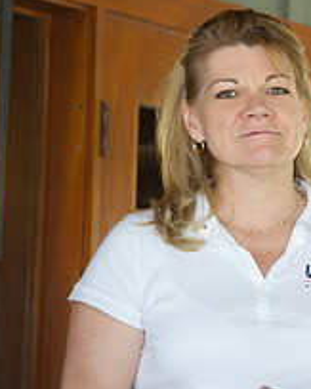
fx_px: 2453
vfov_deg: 9.1
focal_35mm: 213
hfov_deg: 7.2
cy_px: 193
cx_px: 391
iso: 800
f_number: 4.5
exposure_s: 1/80
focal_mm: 80
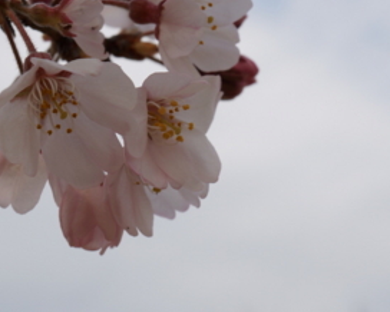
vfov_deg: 16.5
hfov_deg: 20.5
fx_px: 1074
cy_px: 134
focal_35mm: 93
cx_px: 244
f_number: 9
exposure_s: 1/250
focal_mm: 30
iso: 100
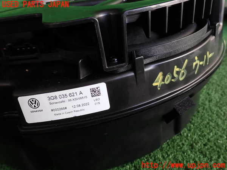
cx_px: 114
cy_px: 85
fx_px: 197
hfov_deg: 60.0
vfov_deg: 46.8
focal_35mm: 30
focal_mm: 5.4
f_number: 3.2
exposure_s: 1/80
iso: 100
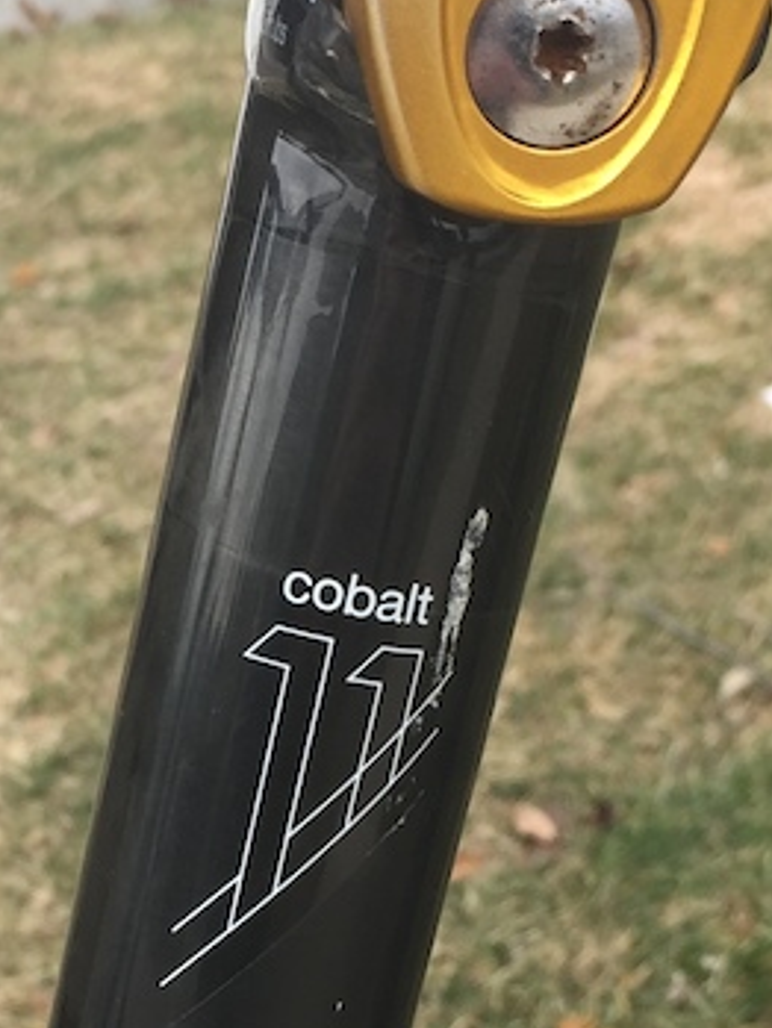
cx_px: 209
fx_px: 2526
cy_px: 786
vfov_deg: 22.8
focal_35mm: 85
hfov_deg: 17.3
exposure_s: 1/168
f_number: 2.2
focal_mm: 4.15
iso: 32
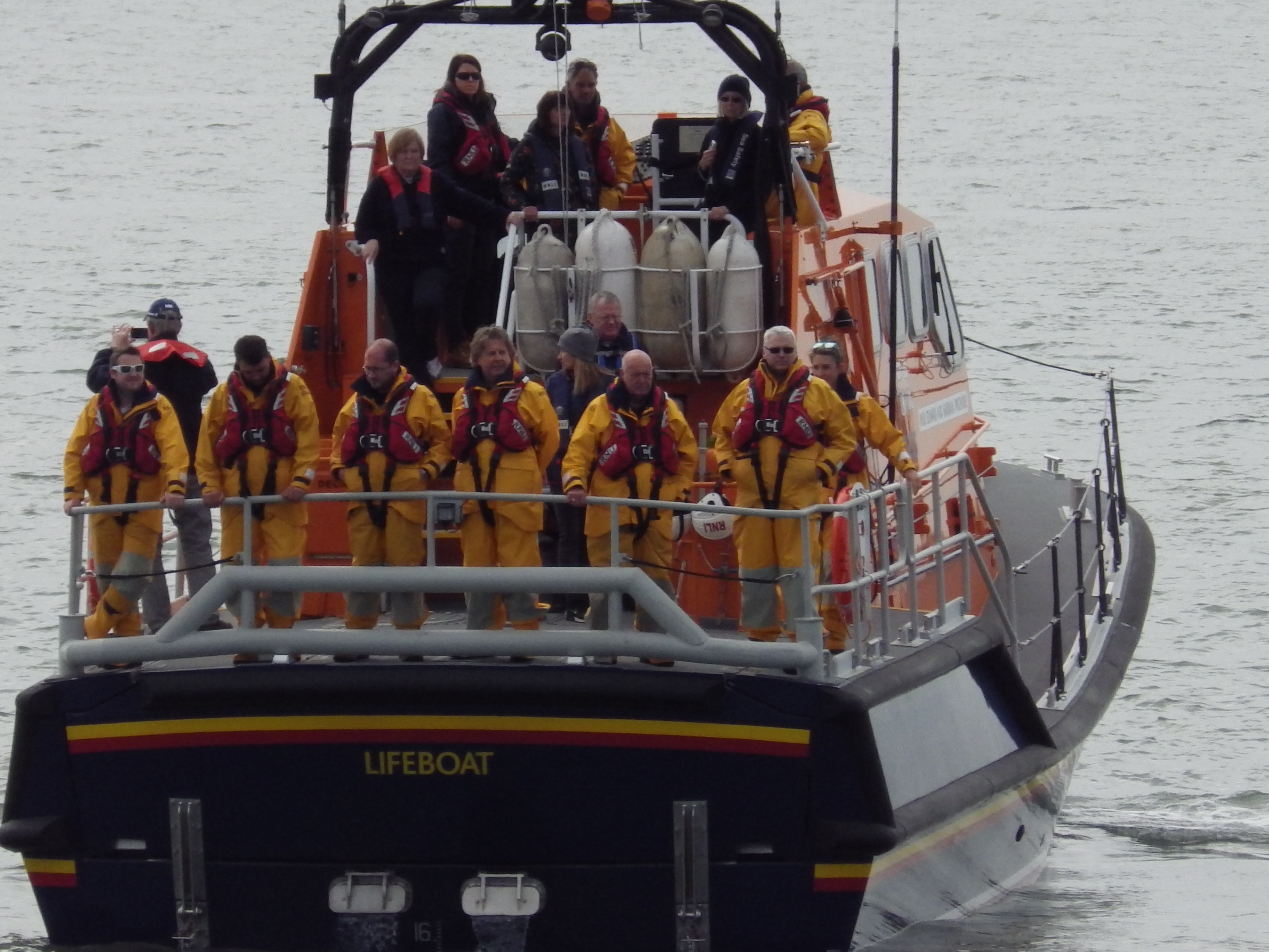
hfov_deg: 3.7
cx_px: 555
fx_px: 19868
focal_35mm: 542
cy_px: 468
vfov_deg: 2.7
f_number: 5.9
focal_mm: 56.8
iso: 200
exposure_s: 1/1250
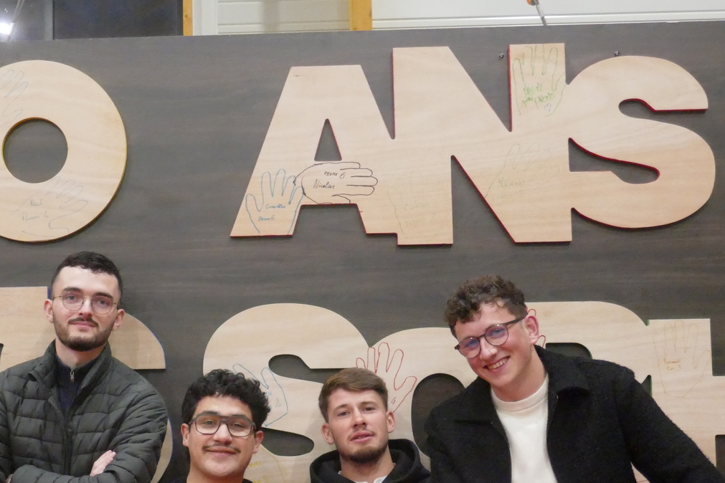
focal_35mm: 57
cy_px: 348
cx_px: 244
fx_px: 1148
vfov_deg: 23.6
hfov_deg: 34.7
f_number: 3.5
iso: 3200
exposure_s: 1/125
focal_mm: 13.1
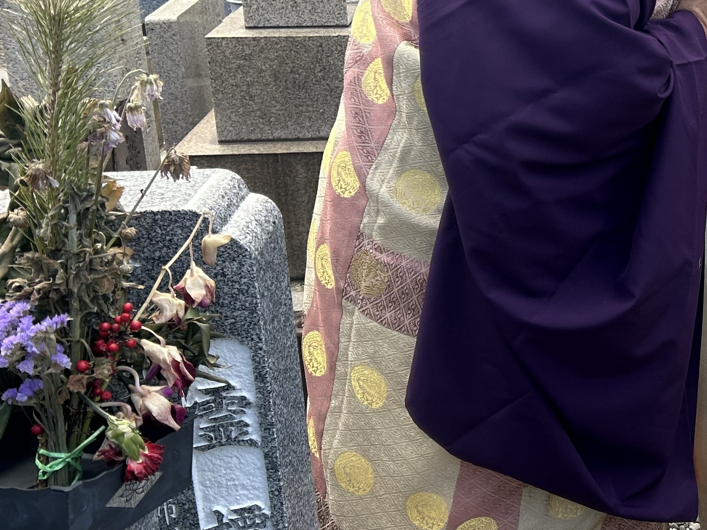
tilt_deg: -17.6
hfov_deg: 26.1
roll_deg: -2.4
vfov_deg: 22.4
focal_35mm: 65
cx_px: 879
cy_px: 152
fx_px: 1328
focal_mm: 5.7
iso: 50
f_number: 1.5
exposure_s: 1/521
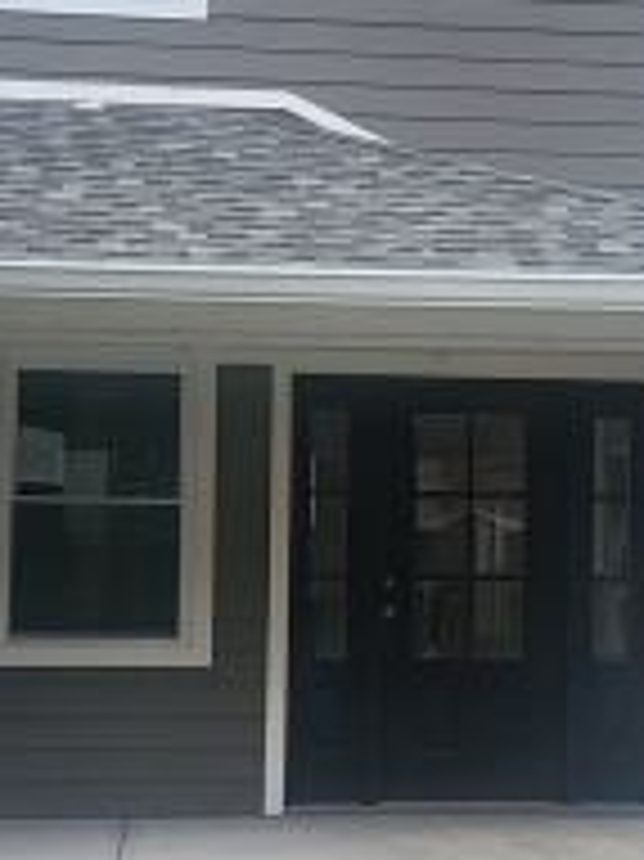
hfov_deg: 17.5
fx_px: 2086
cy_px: 462
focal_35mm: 84
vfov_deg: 23.3
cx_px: 468
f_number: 1.8
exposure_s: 1/932
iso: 40
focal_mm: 5
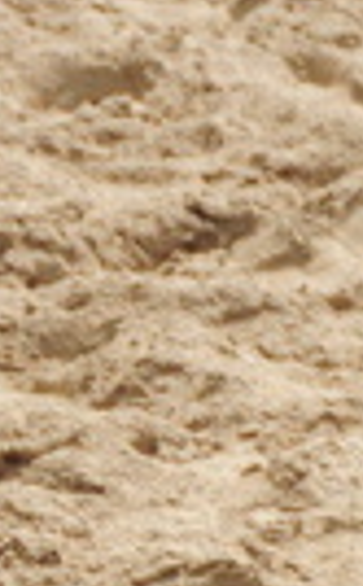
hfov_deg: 2.0
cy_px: 879
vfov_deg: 3.3
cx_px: 1421
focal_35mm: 634
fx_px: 10101
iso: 320
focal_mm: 70
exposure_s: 1/1000
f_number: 8
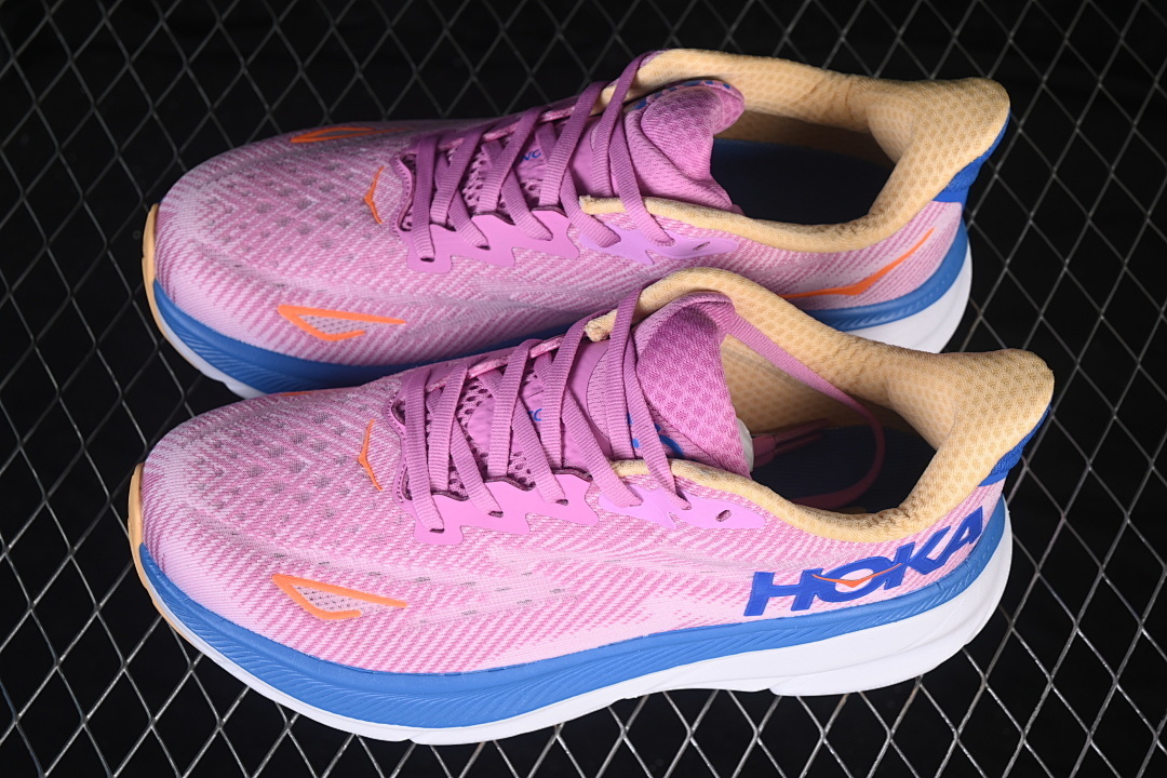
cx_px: 584
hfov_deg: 27.0
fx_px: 2431
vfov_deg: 18.2
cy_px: 389
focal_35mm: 75
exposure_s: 1/80
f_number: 7.1
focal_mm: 50
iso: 160
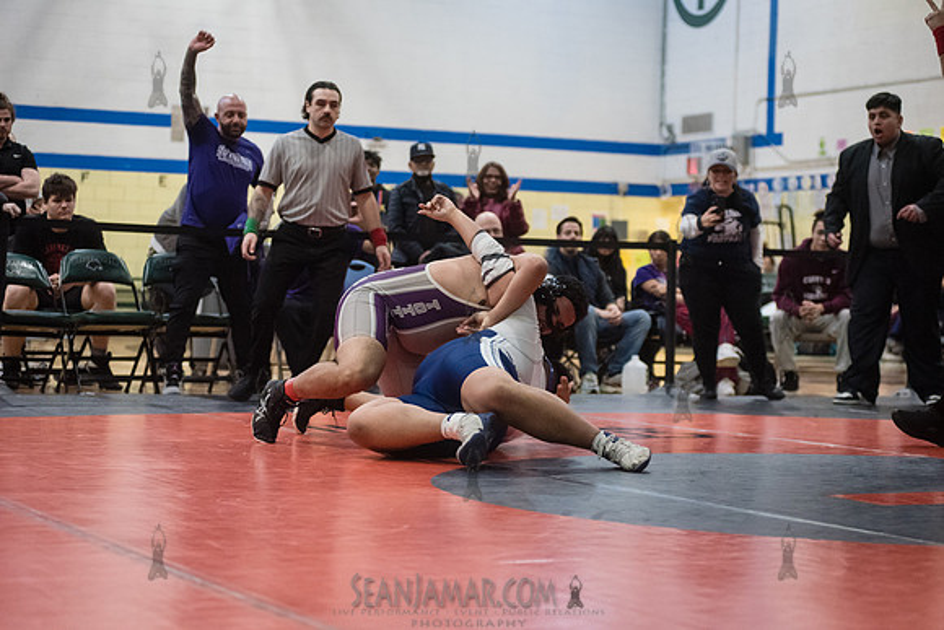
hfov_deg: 25.4
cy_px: 315
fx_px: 2098
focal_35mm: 80
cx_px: 472
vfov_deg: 17.1
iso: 8000
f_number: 3.5
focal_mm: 80
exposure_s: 1/500
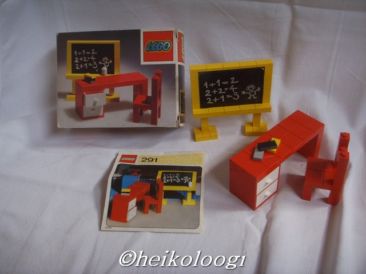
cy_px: 137
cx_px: 183
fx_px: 412
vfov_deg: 36.8
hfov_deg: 47.9
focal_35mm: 39
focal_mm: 6.6
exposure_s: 1/45
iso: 120
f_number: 3.5
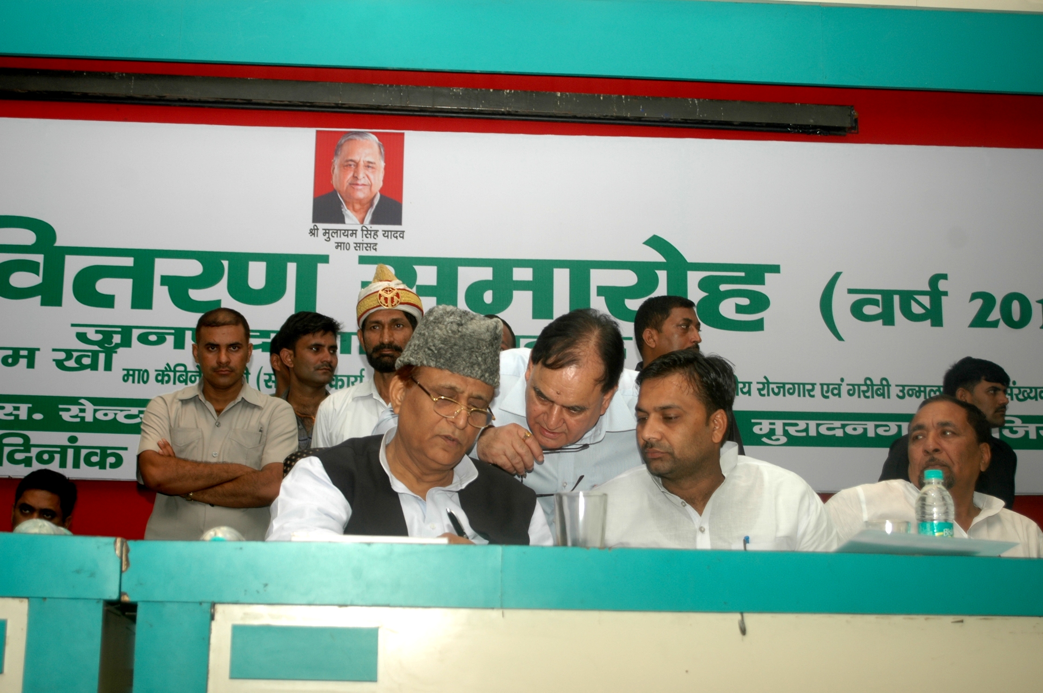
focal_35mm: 52
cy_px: 346
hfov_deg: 37.9
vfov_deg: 25.7
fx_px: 1519
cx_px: 522
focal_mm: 35
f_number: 4.5
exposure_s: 1/60
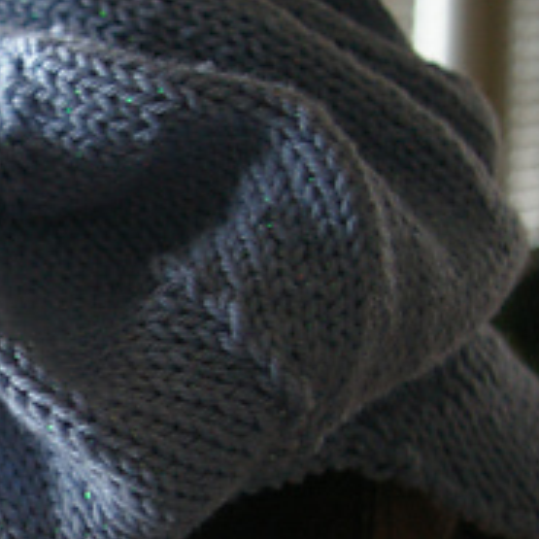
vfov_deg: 16.4
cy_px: 370
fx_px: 1867
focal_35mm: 106
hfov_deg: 15.7
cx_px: -140
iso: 800
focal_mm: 24
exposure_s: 1/10
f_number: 4
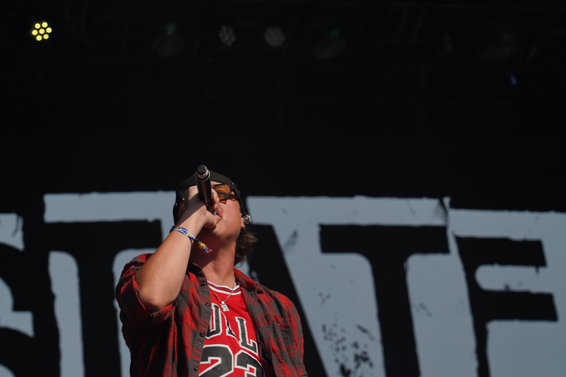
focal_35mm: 105
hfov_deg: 19.5
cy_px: 188
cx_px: 283
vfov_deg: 13.0
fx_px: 1651
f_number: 8
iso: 100
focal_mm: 105
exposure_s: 1/640
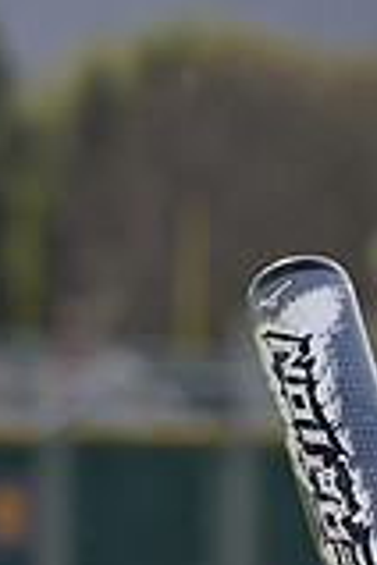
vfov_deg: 2.8
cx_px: 670
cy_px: 938
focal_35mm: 739
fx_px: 11608
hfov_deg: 1.9
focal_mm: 203
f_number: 9
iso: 100
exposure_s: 1/200
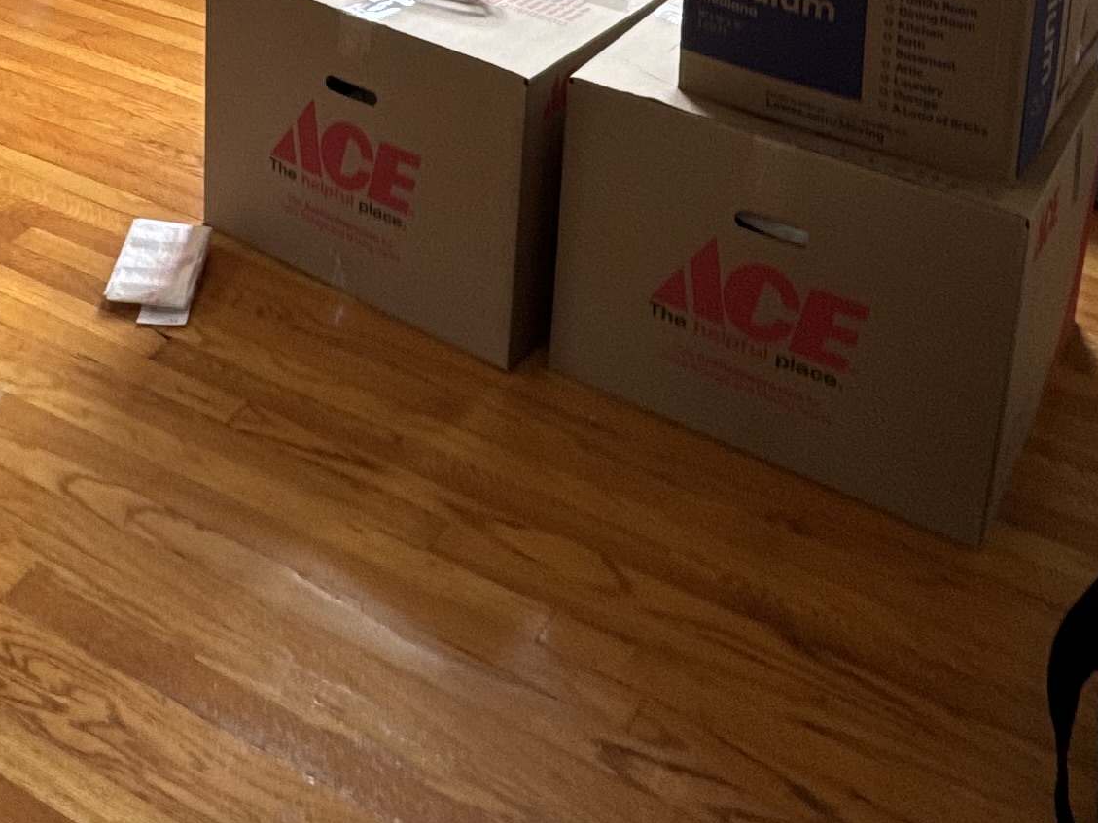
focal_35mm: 50
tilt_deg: -15.4
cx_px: 359
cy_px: -248
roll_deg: -1.8
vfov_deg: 25.2
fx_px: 1586
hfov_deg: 37.7
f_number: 2.2
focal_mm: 2.22
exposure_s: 1/120
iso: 100
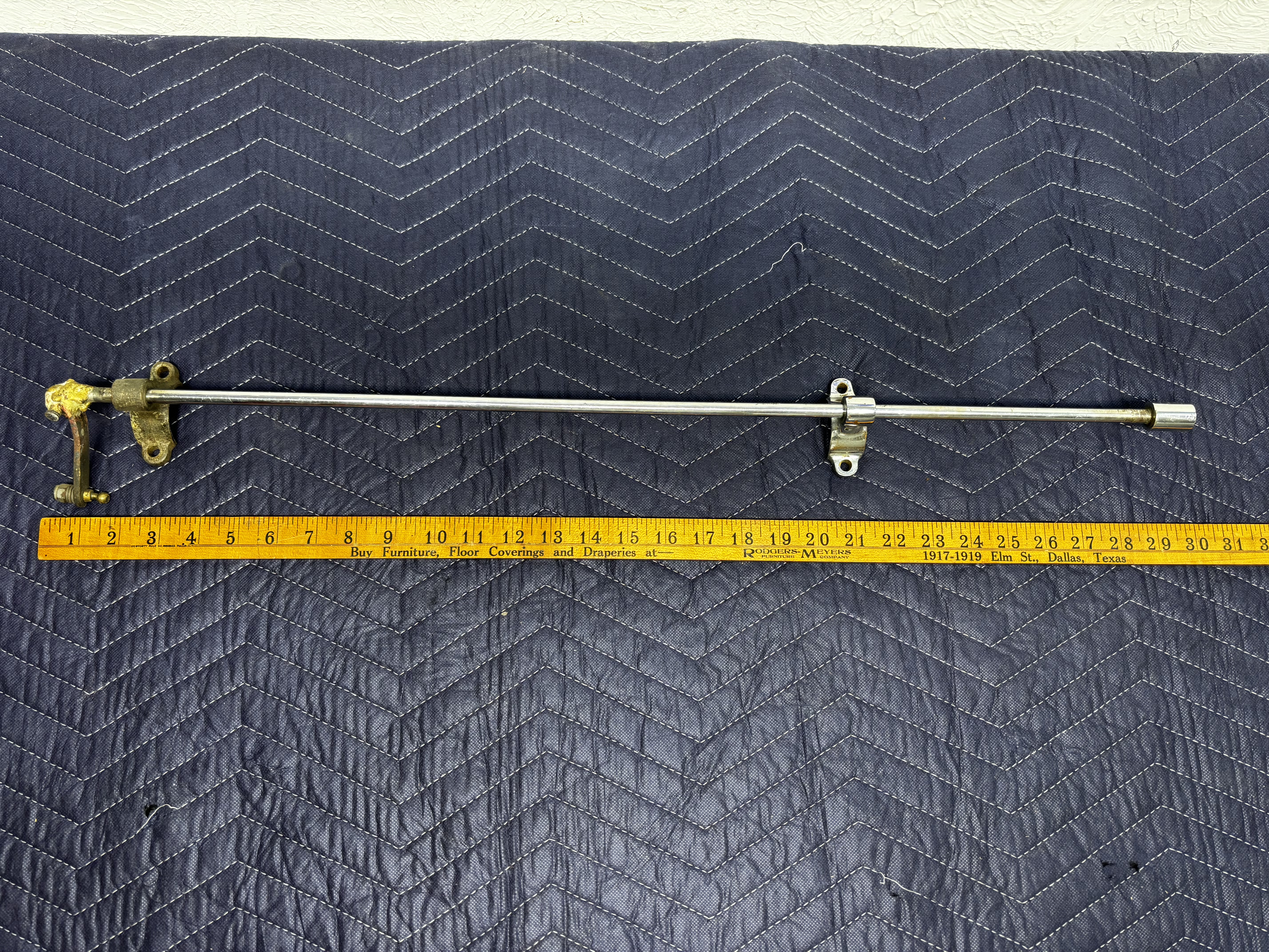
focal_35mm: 26
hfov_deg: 67.3
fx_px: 953
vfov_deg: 53.1
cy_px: 476
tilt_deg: -75.4
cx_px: 634
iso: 125
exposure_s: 1/60
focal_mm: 5.96
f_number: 1.6
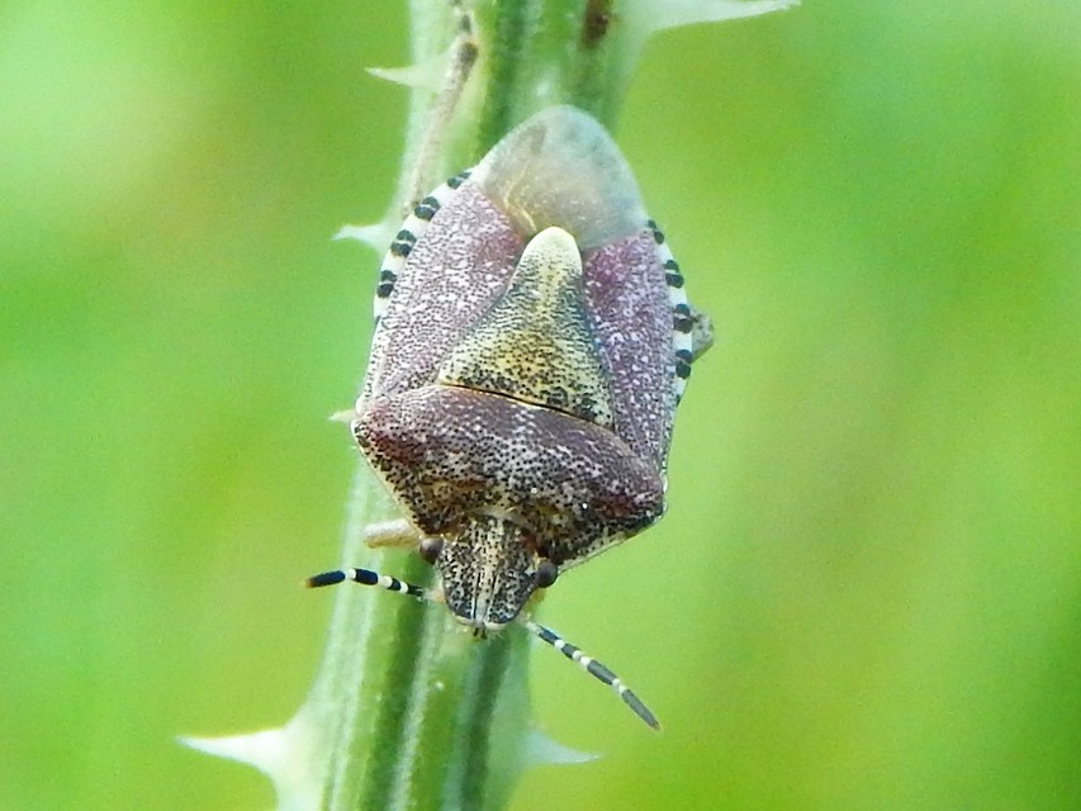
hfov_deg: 17.3
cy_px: 406
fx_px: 3561
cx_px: 540
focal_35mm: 114
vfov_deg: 13.0
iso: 360
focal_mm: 20.5
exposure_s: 1/250
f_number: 4.6
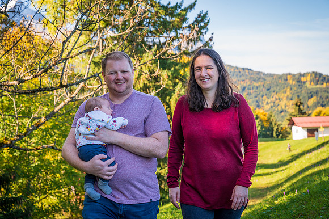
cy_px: 110
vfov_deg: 22.2
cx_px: 164
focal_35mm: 61
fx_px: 557
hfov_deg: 32.9
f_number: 5
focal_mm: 61
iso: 200
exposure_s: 1/400
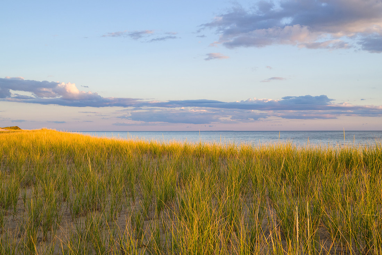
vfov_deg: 31.9
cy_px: 128
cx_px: 191
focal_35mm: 42
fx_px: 446
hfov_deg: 46.4
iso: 640
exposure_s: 1/100
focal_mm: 42
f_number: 13
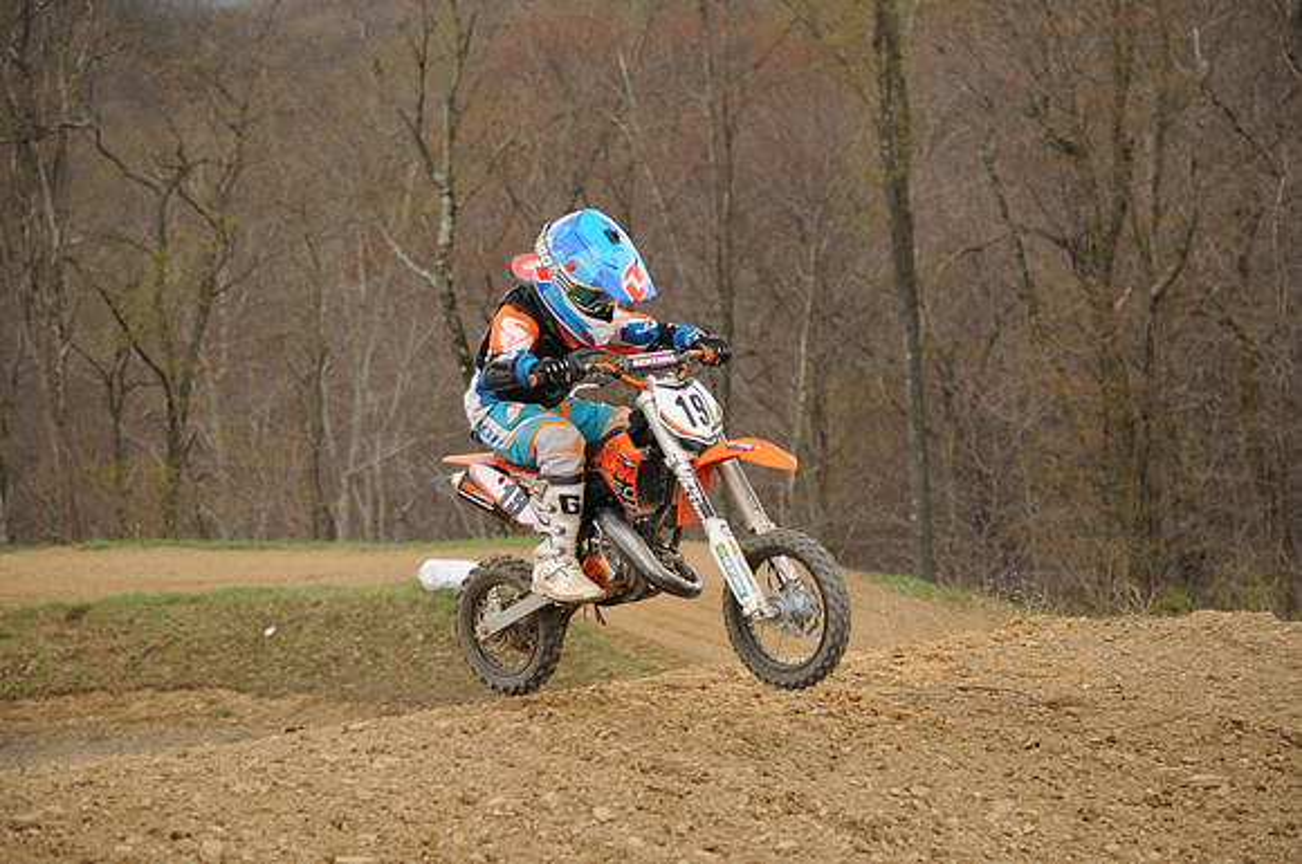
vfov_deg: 9.9
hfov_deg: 14.9
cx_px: 651
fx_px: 4984
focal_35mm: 138
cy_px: 432
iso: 400
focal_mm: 92
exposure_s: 1/800
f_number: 4.5
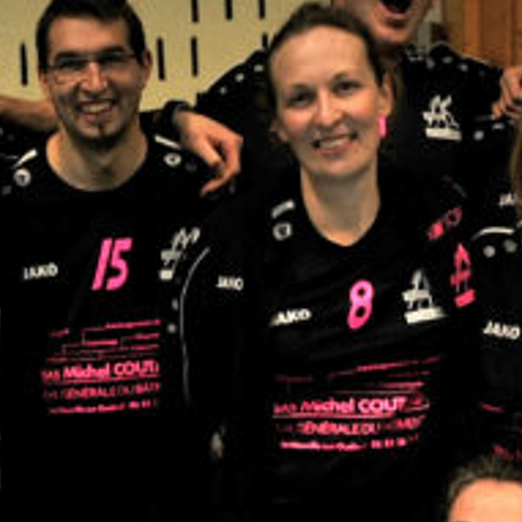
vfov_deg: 15.5
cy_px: 579
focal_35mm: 109
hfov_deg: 15.9
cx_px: 156
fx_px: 1860
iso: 200
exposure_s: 1/60
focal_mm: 16
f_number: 5
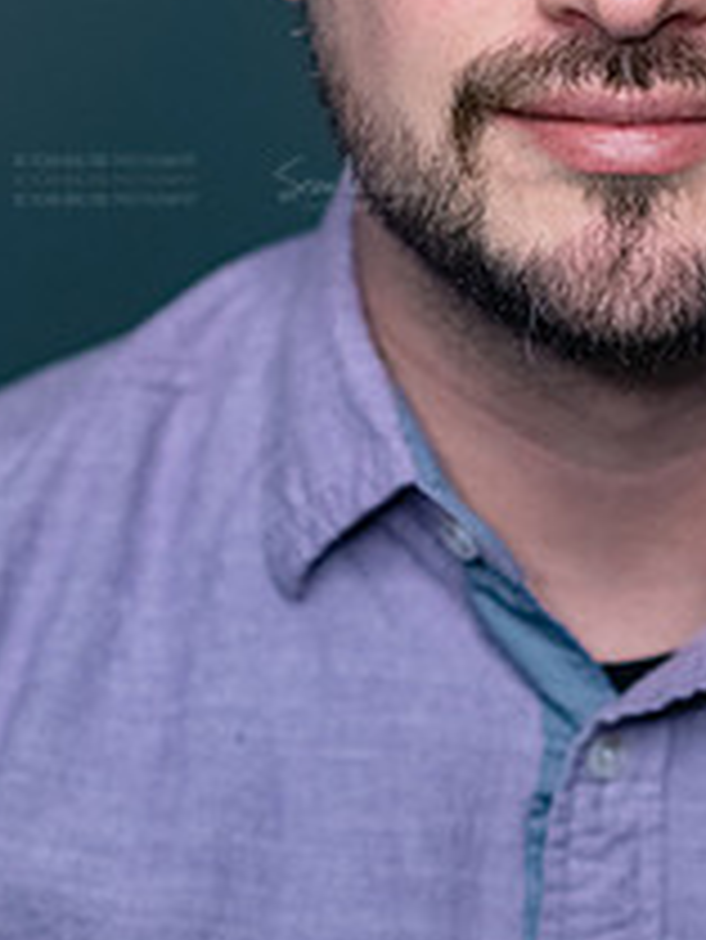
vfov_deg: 11.2
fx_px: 4781
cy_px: 112
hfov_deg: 8.4
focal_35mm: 176
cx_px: 612
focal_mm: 85
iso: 2000
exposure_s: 1/320
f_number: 3.5
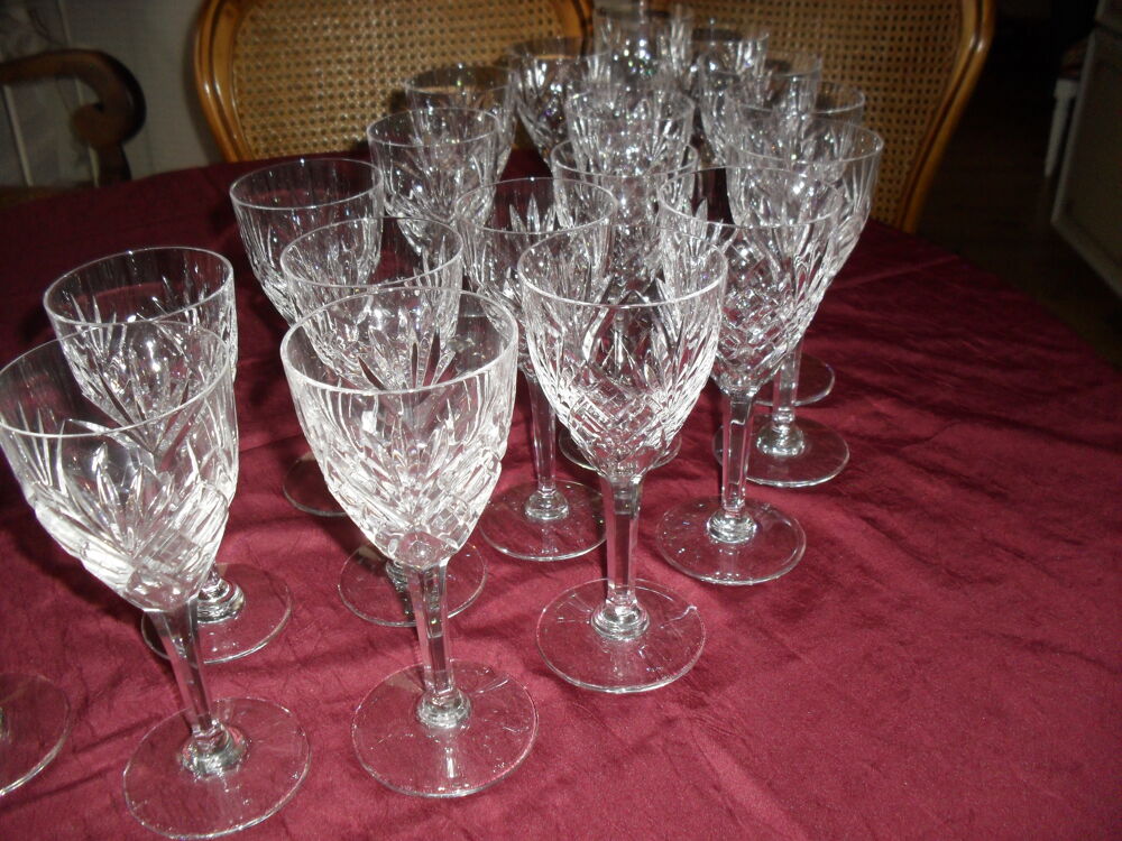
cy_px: 420
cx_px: 561
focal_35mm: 35
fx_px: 1134
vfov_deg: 40.7
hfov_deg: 52.6
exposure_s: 1/45
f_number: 3.2
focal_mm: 6.3
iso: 200
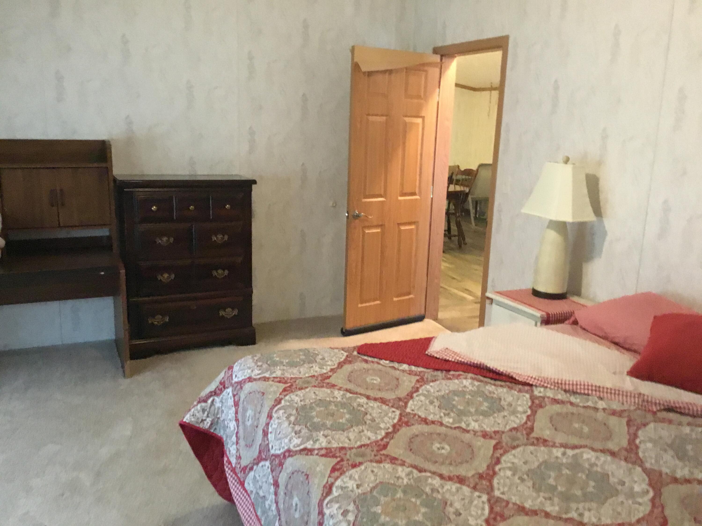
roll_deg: -1.5
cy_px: 263
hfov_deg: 58.4
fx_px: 629
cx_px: 351
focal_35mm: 31
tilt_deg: -12.0
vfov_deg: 45.4
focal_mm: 3.3
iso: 320
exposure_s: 1/15
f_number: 2.4
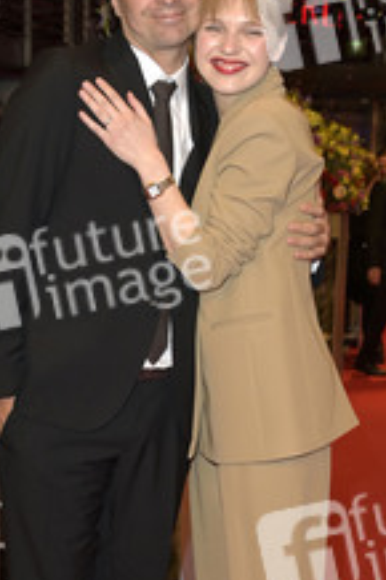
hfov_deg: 15.5
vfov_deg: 23.0
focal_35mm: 88
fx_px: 1417
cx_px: 152
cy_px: 407
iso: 1600
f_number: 5.6
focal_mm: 48
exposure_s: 1/160
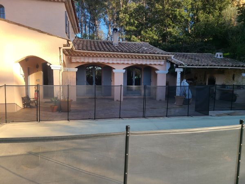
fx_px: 184
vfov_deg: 53.1
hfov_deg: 67.3
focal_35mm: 26
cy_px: 92
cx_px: 122
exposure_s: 1/871
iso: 40
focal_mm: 5.4
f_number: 1.8
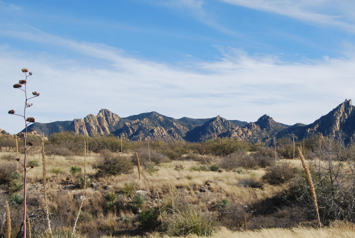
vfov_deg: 20.2
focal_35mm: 68
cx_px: 228
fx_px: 668
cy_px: 134
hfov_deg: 29.6
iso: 100
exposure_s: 1/250
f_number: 8
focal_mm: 35
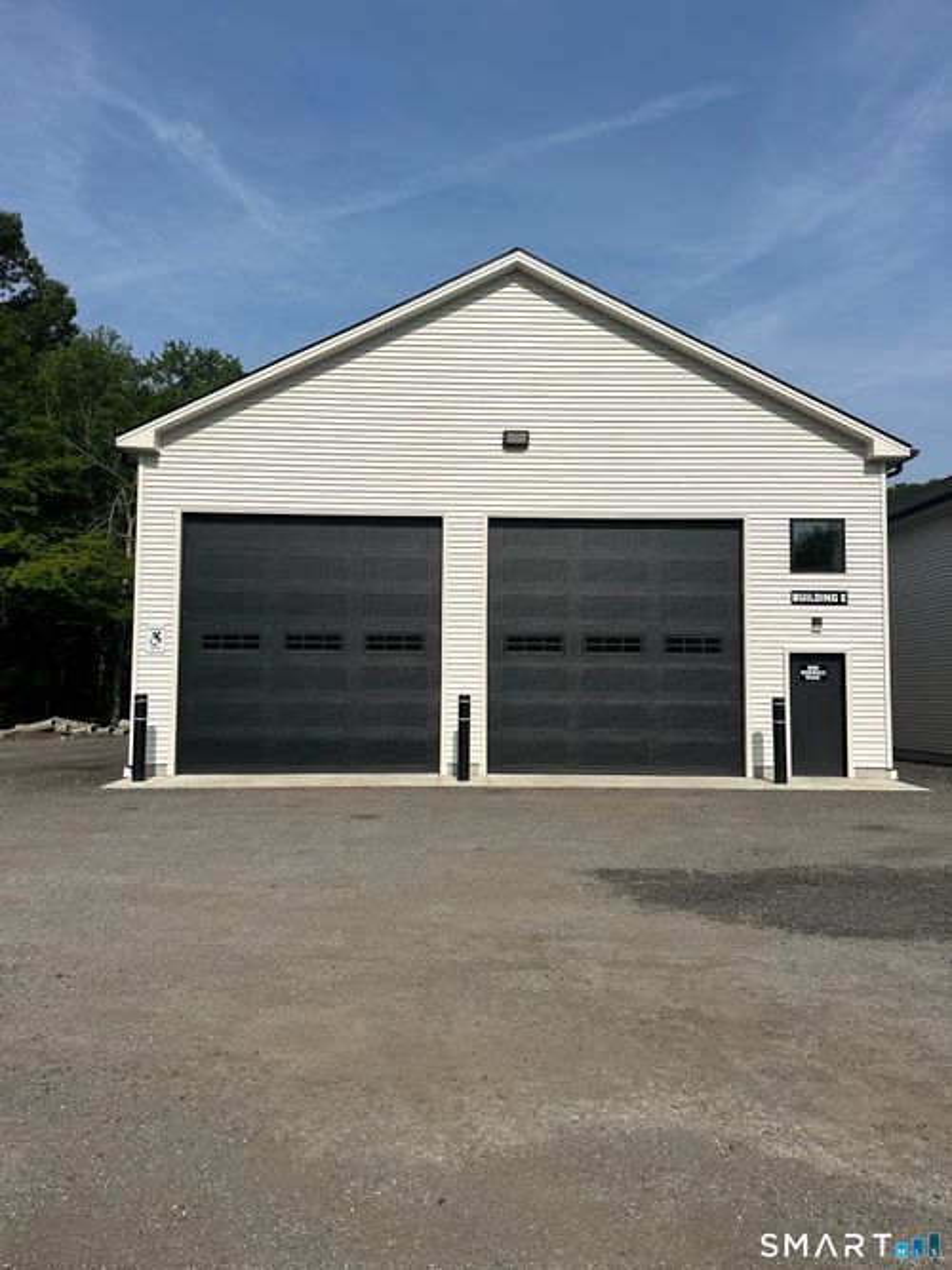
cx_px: 476
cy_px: 635
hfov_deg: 56.8
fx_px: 880
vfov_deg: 71.6
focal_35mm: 24
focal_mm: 6.86
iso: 80
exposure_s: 1/9709
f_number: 1.78
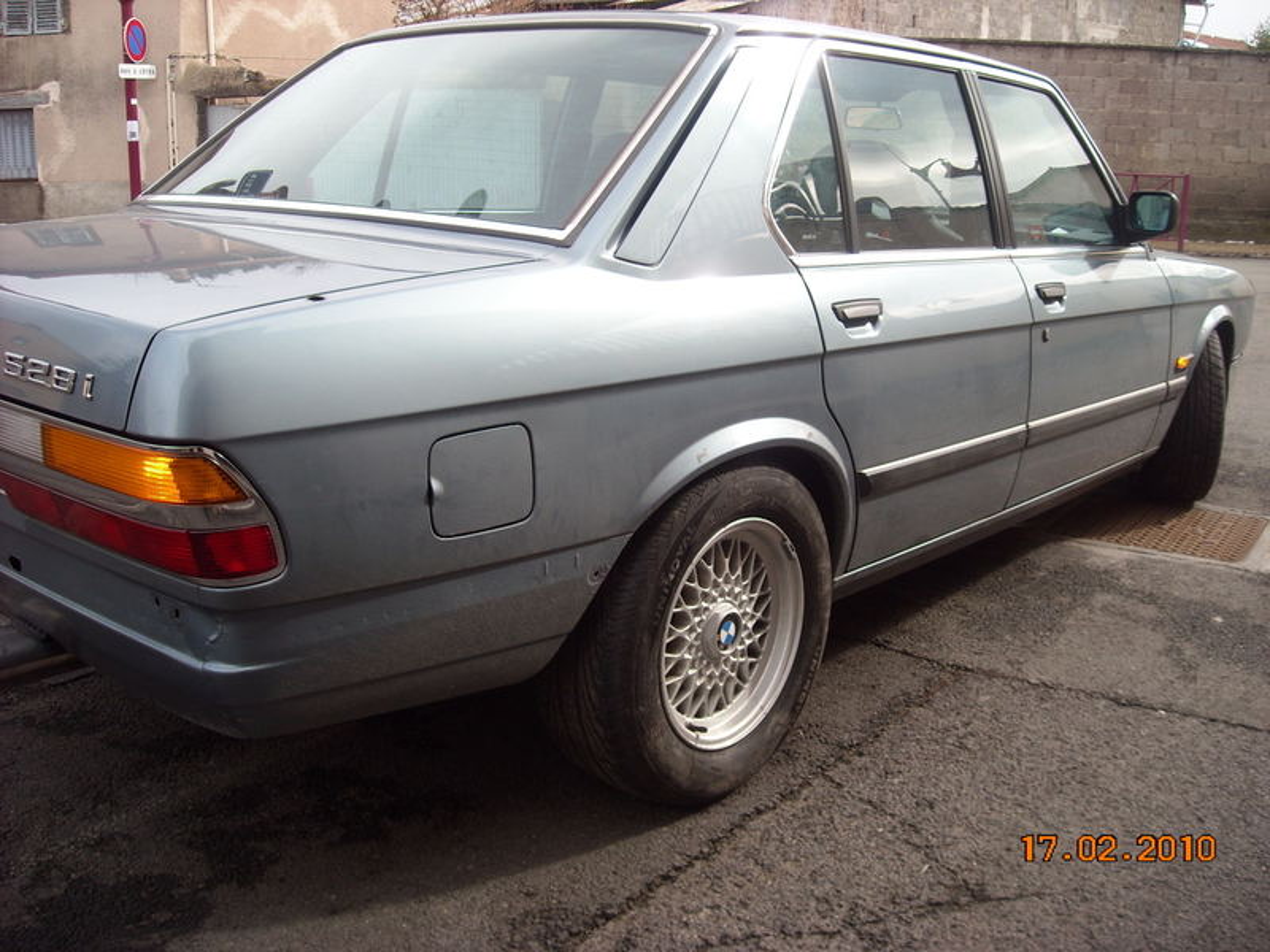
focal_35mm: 35
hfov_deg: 52.6
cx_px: 635
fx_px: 1284
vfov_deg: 40.7
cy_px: 476
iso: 64
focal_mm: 5.7
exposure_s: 1/284
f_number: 2.8
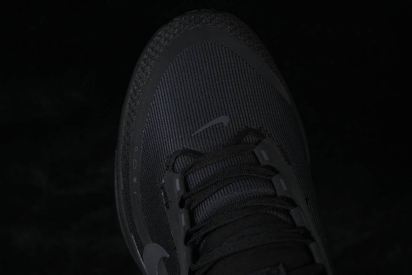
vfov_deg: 18.2
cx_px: 206
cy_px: 138
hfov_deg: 27.0
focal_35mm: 75
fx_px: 858
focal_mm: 50
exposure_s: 1/50
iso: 160
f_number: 6.3
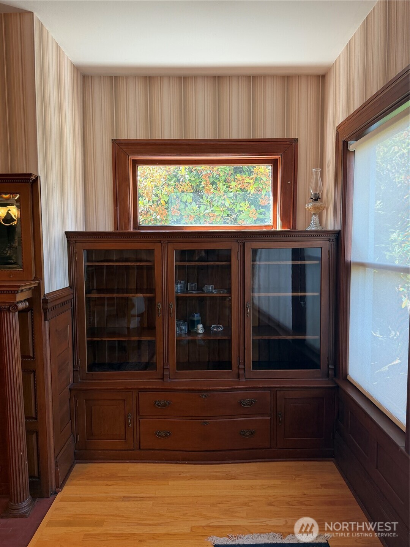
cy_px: 274
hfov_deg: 56.8
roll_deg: +0.2
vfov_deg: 71.6
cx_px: 205
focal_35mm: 24
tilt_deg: -4.5
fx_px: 379
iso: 200
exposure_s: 1/120
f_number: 1.78
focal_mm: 6.76
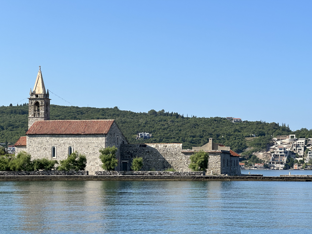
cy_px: 117
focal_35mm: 78
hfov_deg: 25.0
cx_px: 154
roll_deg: +0.4
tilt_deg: +3.3
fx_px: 703
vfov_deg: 18.9
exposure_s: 1/737
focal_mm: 9
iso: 32
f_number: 2.8
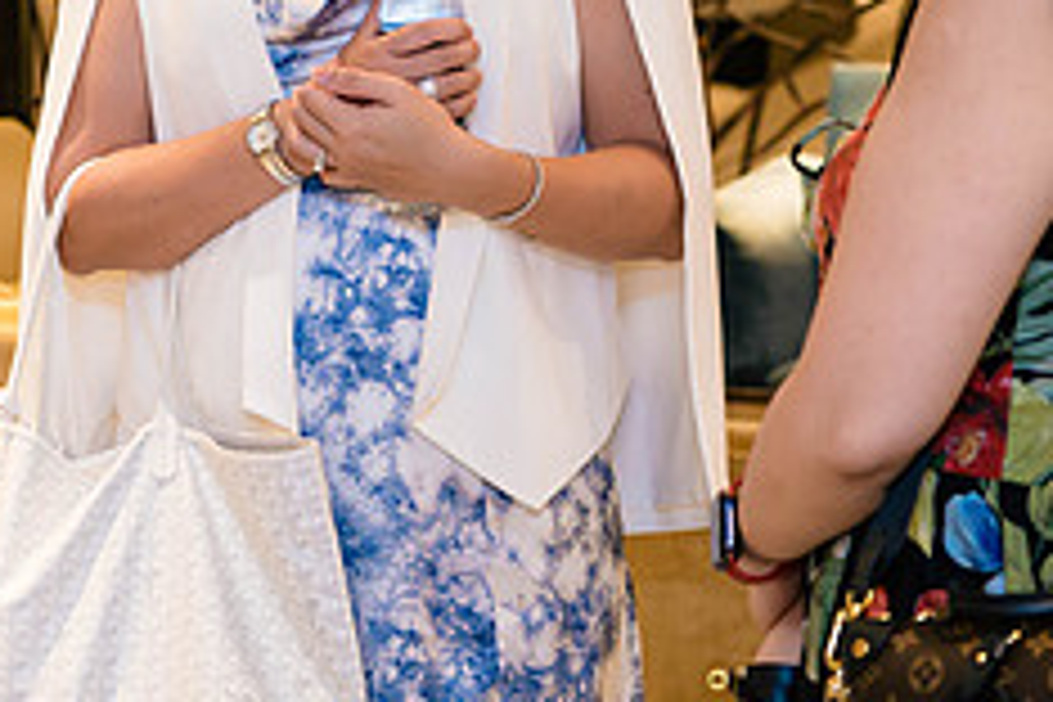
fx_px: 4124
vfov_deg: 9.7
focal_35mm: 141
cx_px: 126
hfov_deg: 14.4
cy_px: -11
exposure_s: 1/100
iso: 3200
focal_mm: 57
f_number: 4
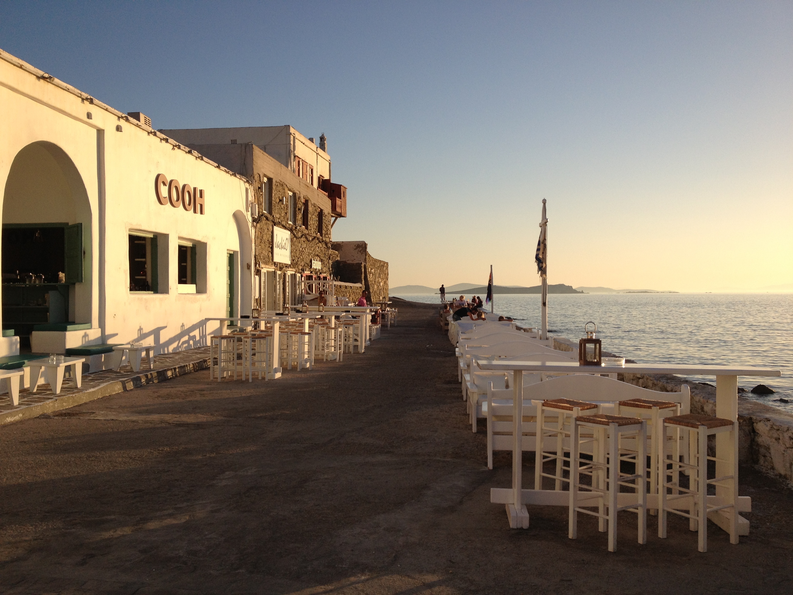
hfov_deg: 52.6
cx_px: 396
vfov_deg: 40.7
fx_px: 802
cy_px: 298
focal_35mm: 35
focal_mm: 4.28
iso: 50
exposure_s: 1/1493
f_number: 2.4
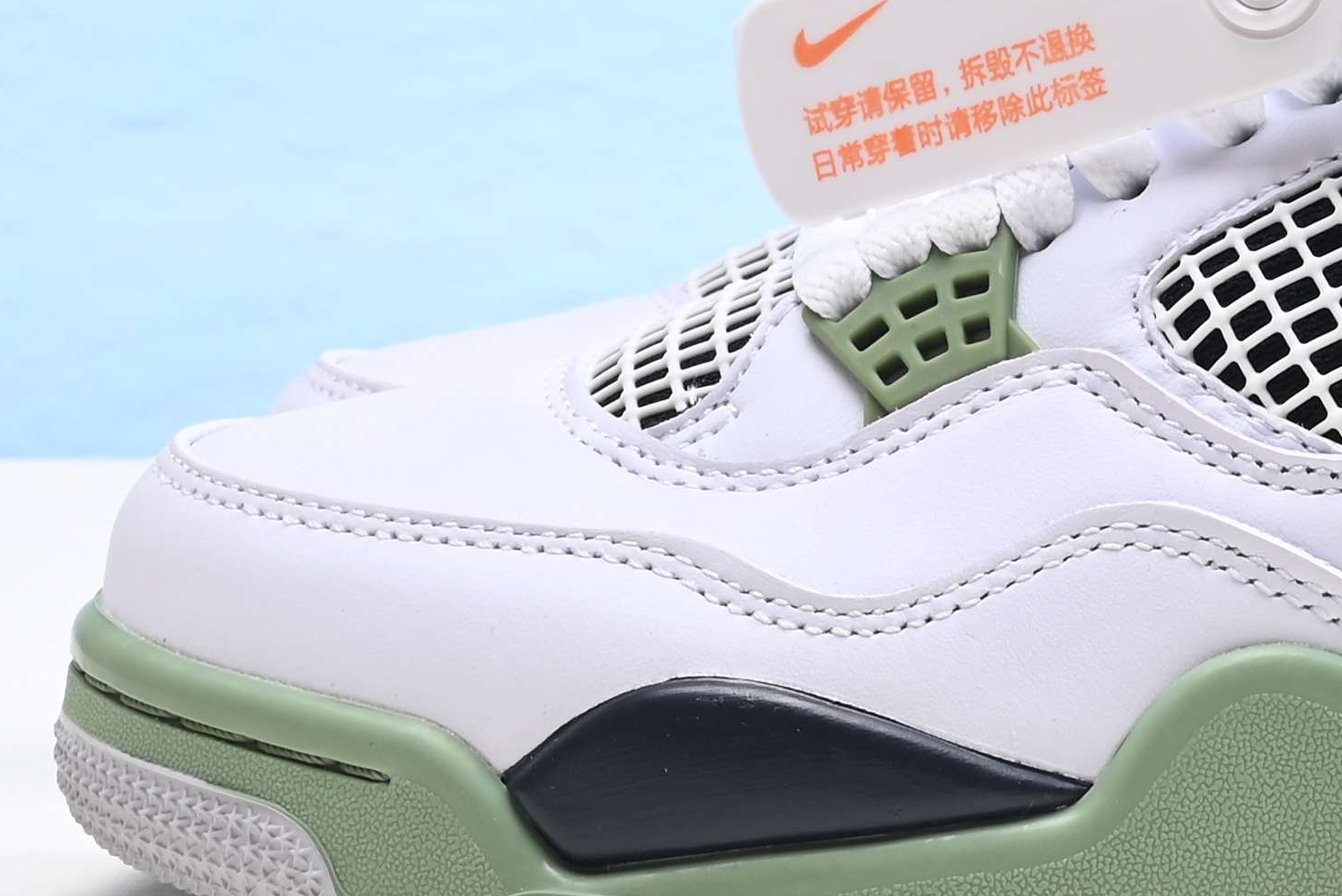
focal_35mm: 147
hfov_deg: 13.7
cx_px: 1375
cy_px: -187
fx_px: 5483
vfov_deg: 9.2
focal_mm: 36
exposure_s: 1/2
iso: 100
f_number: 16
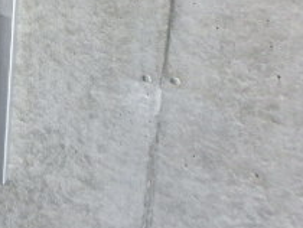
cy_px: -85
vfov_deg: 20.5
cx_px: -146
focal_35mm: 64
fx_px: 561
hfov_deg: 24.1
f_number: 3.5
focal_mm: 3.7
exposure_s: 1/30
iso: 200
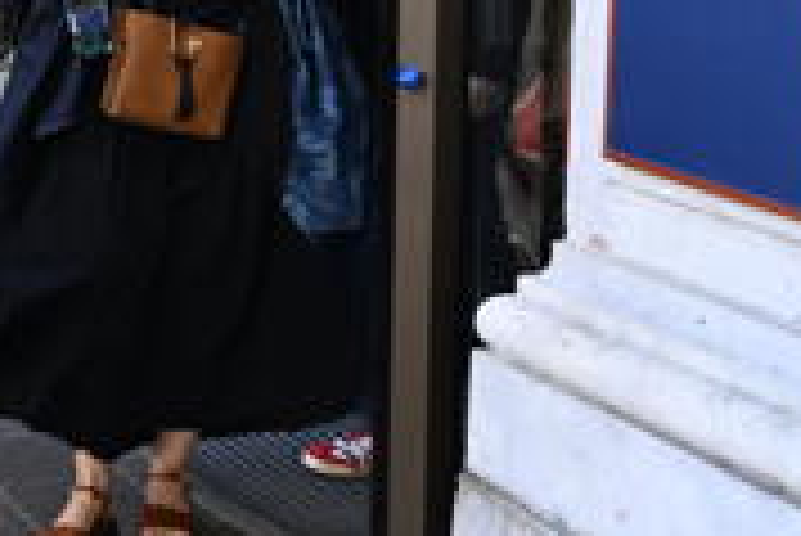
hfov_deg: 19.3
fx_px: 2160
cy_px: 27
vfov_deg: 14.0
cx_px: -261
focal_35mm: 97
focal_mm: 25
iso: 1250
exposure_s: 1/640
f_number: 4.5
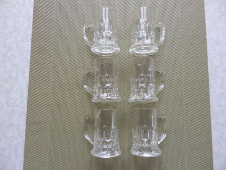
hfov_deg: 71.6
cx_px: 113
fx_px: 157
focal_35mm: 24
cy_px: 85
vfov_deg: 56.8
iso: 200
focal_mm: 4.2
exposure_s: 1/30
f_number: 3
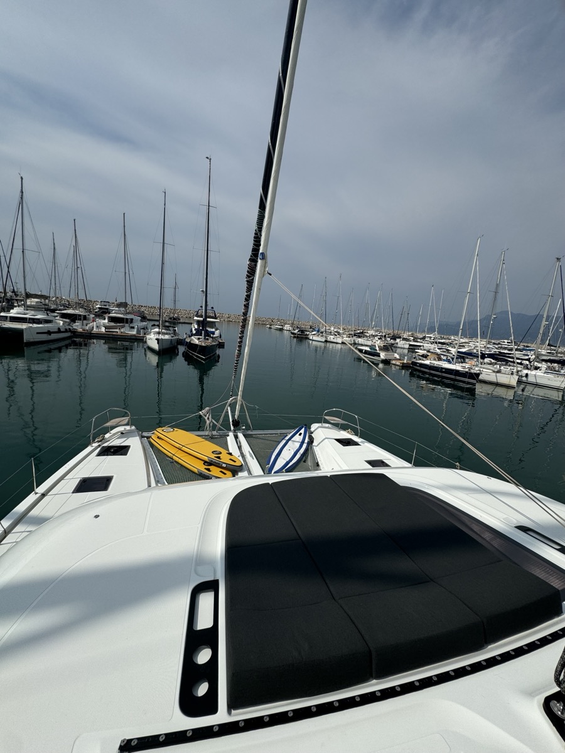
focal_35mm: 14
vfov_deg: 102.1
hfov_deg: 85.7
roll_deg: -5.5
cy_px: 376
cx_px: 282
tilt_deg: -10.5
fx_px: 305
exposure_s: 1/4630
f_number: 2.2
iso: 40
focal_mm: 2.22
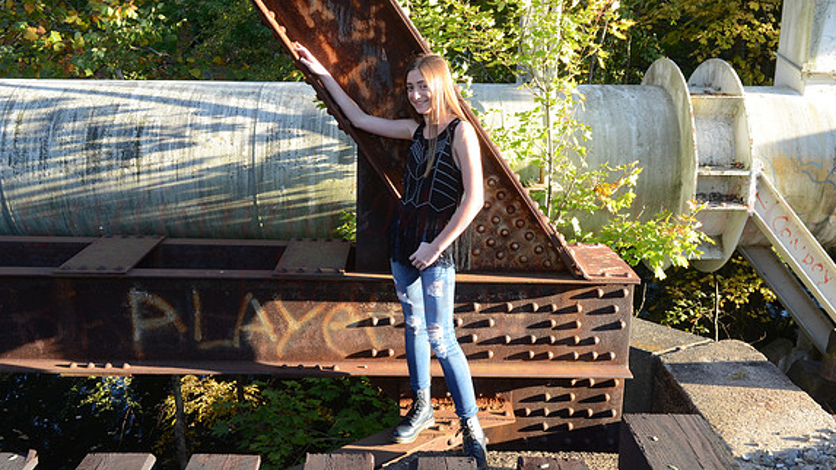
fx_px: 810
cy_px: 223
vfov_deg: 32.4
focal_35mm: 37
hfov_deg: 54.6
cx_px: 422
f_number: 10
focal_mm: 23
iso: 640
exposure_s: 1/80
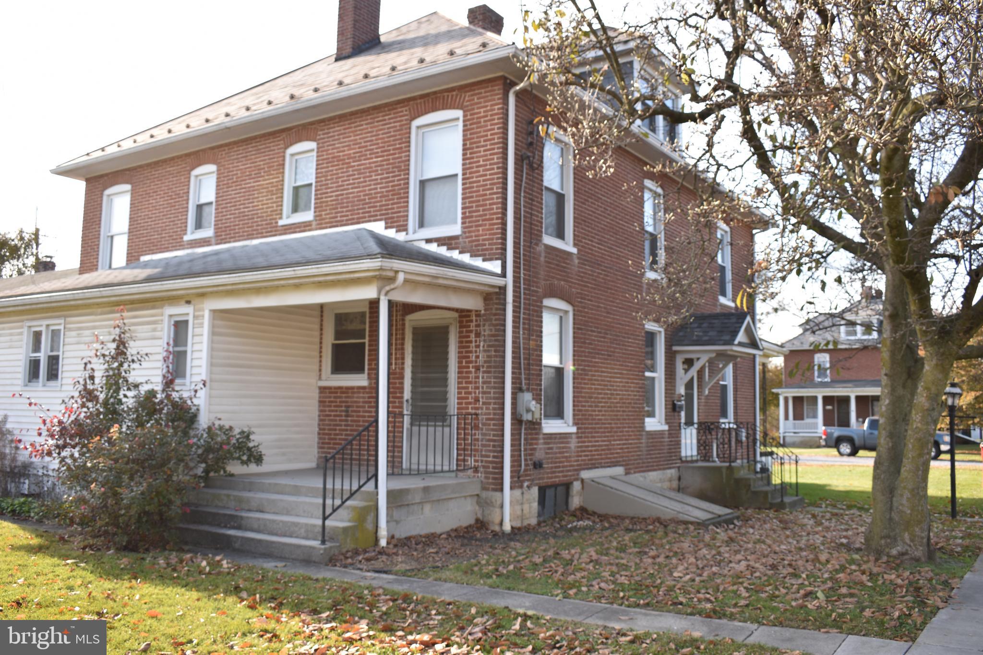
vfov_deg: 41.7
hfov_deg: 59.5
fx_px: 860
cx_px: 492
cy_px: 328
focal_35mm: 32
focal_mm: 21
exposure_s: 1/100
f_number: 5.6
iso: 100
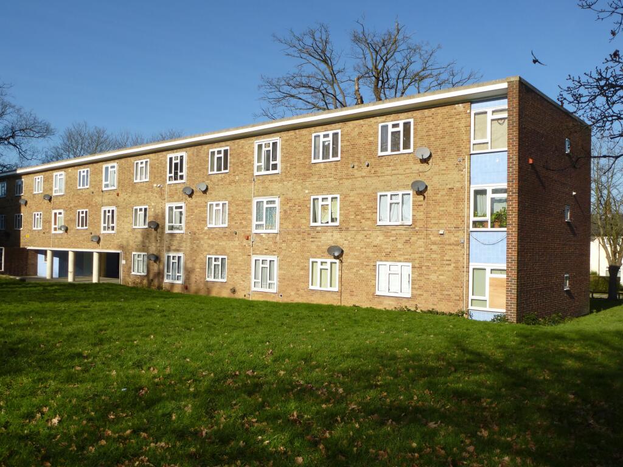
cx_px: 312
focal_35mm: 30
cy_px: 234
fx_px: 540
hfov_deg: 60.0
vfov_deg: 46.8
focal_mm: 5.4
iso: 100
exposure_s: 1/1000
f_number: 4
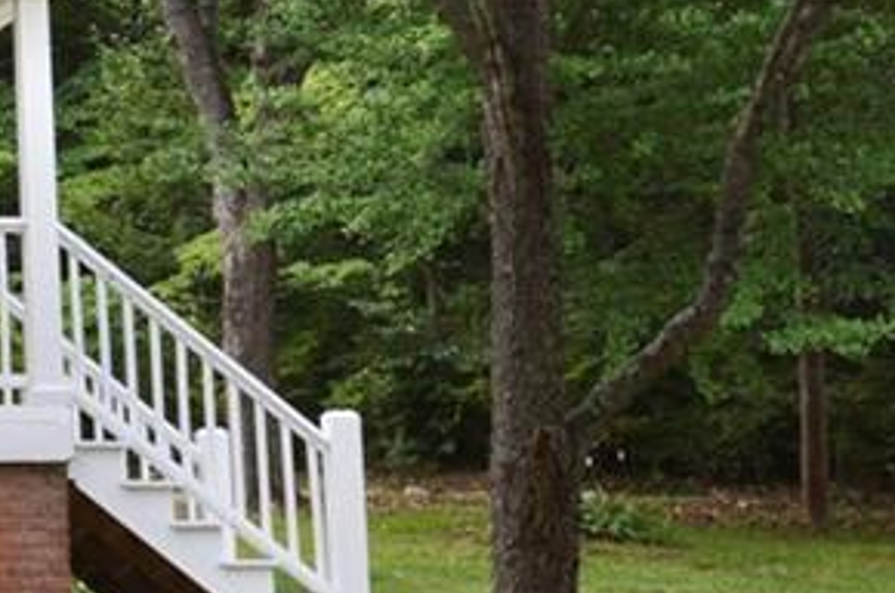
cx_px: -571
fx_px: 2629
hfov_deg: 16.9
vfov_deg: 12.8
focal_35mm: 106
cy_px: 195
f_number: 5
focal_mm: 20
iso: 400
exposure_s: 1/100
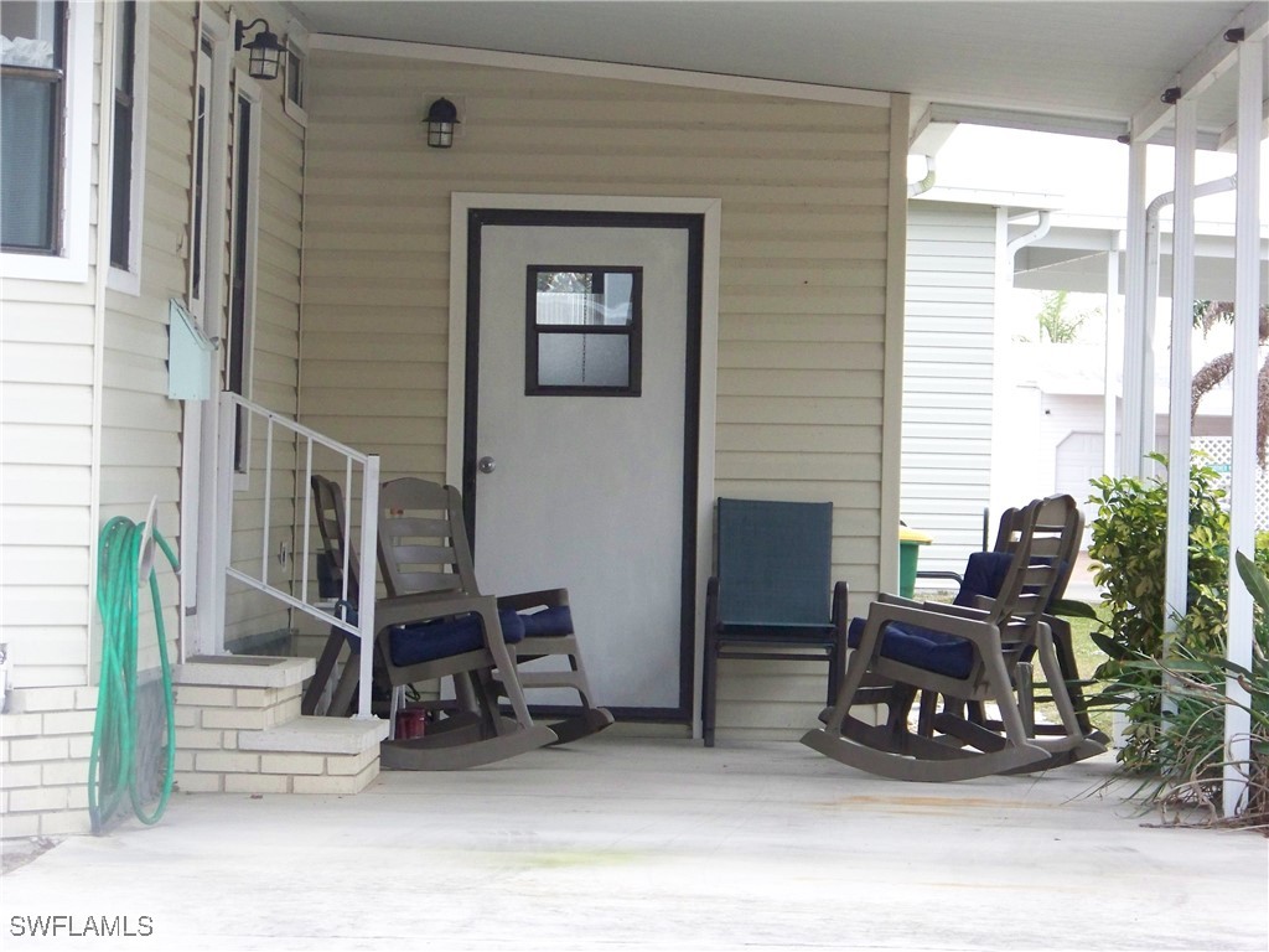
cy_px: 476
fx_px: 5426
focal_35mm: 148
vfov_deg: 10.0
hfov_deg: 13.3
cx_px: 634
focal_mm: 24
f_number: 3.2
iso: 320
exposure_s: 1/500
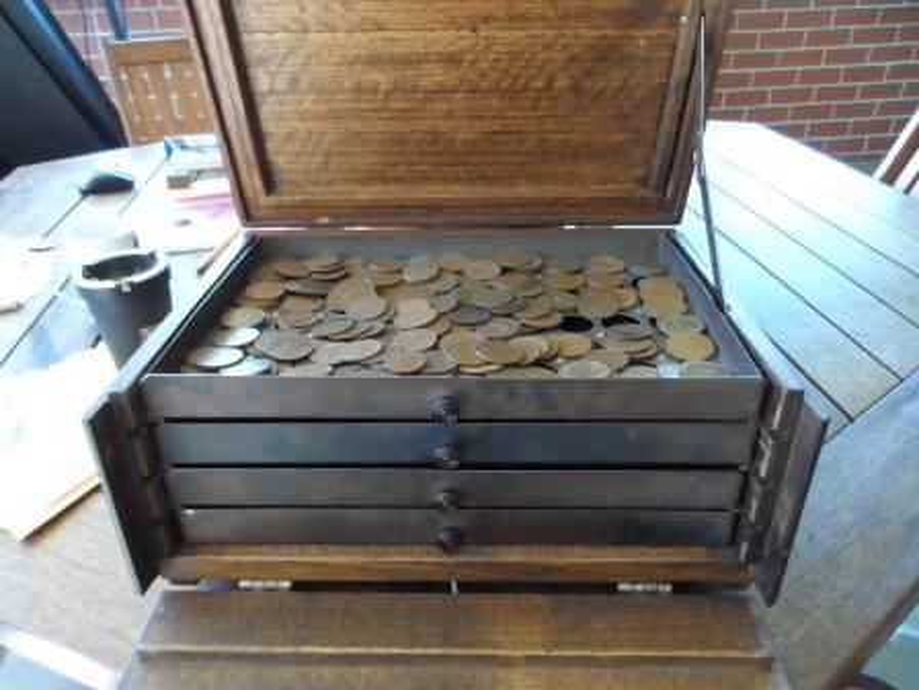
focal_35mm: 24
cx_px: 460
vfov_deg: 56.8
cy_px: 345
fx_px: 637
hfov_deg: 71.6
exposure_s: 1/30
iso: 400
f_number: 3.2
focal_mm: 4
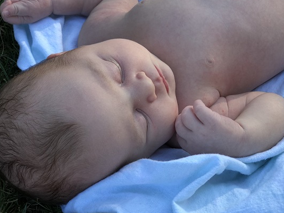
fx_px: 591
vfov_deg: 20.4
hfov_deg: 27.0
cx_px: 155
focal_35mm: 72
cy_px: 93
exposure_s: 1/120
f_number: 2.8
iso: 32
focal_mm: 6.6
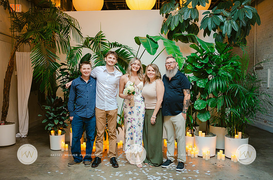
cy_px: 96
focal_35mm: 34
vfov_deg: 38.7
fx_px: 256
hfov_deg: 56.2
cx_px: 128
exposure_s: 1/250
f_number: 2.8
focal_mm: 31.7
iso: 1000
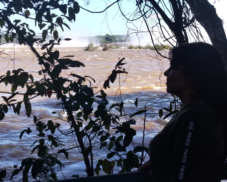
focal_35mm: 51
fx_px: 343
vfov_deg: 29.7
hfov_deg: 36.6
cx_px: 121
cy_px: 90
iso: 100
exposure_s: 1/301
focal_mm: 5.25
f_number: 1.75
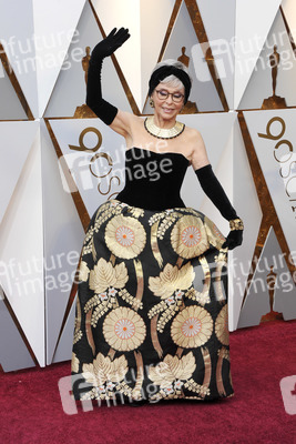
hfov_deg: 20.0
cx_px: 148
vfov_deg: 29.6
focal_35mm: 68
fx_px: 838
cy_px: 222
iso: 1000
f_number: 7.1
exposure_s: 1/250
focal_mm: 68
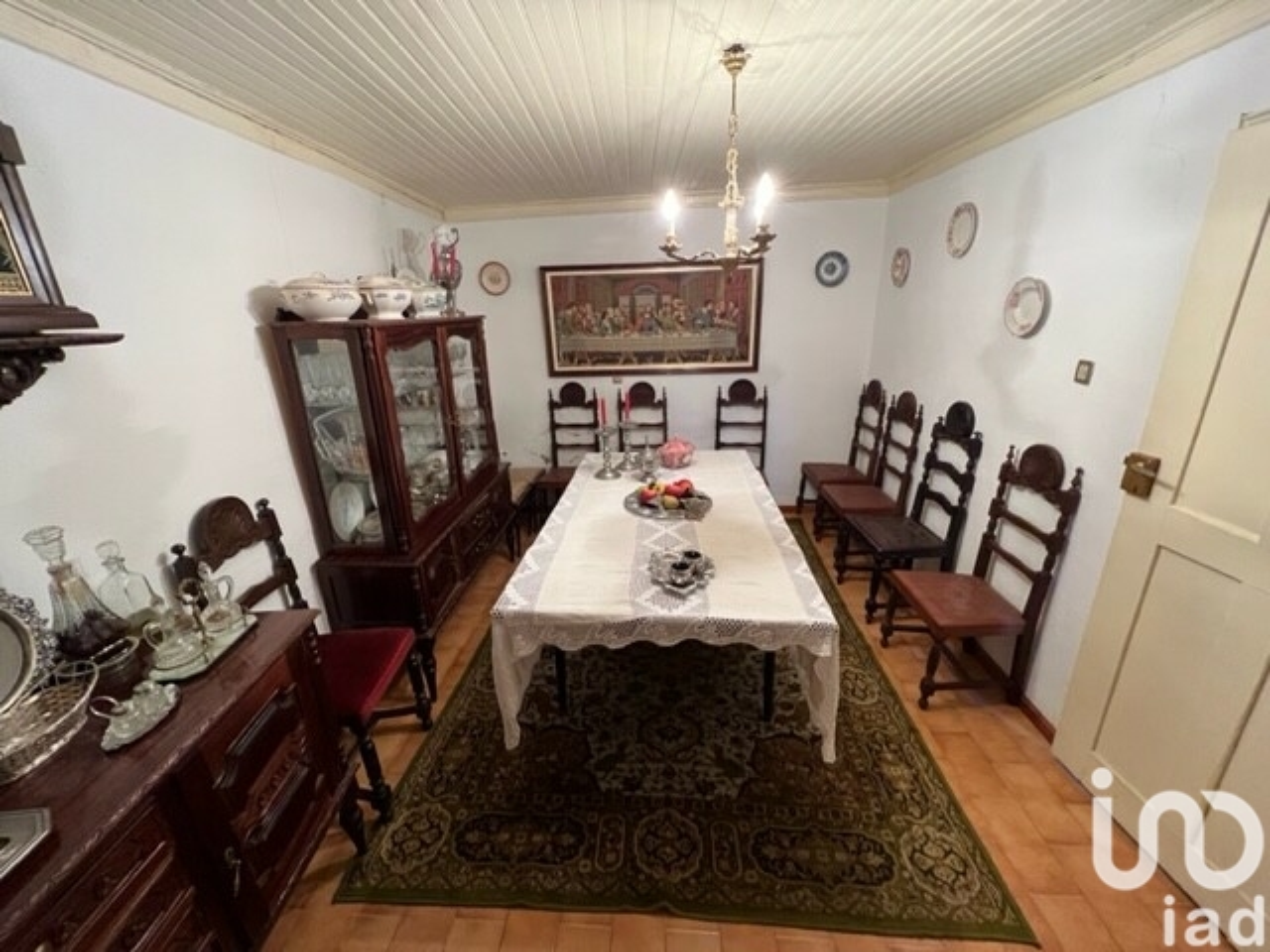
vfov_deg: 89.9
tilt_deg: -19.8
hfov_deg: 106.2
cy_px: 476
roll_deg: +1.3
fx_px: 477
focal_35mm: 13
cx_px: 635
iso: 400
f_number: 1.8
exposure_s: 1/50
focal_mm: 1.57
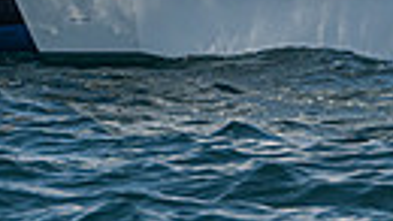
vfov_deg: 1.2
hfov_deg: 2.1
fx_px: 10760
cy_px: -213
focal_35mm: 1033
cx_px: -113
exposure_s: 1/1250
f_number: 7.6
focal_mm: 160
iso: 250
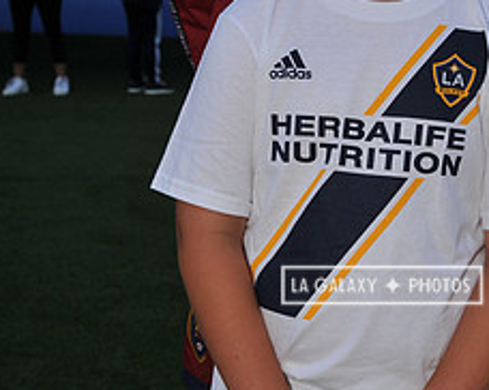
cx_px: 382
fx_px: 1518
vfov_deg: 14.6
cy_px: 71
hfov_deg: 18.2
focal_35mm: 105
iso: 250
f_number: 6.3
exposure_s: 1/1000
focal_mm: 44
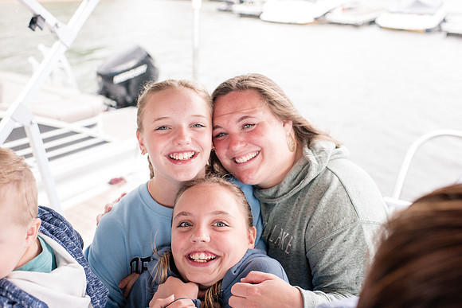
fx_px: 449
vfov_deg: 37.9
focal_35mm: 35
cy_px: 154
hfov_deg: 54.4
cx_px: 231
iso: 1000
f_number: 3.5
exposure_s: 1/250
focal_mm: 35
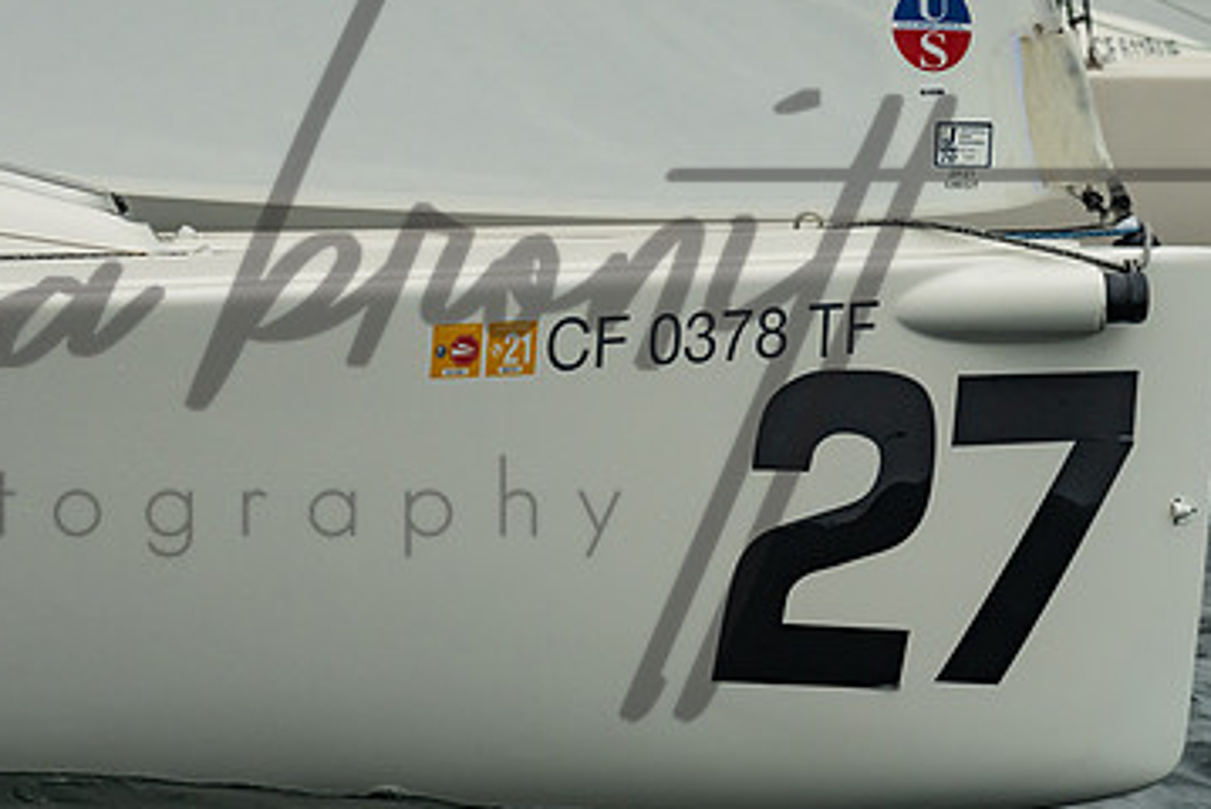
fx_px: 10335
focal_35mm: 307
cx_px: 472
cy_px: 254
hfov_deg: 6.7
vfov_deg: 4.5
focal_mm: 190
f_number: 9
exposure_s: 1/3200
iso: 800
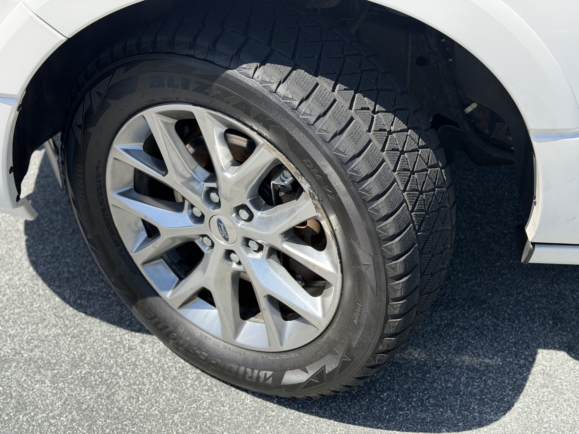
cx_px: 290
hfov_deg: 39.7
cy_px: 217
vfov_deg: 30.3
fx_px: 803
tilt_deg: -36.2
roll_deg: -1.4
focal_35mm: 48
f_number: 1.78
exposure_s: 1/2033
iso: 80
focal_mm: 6.76
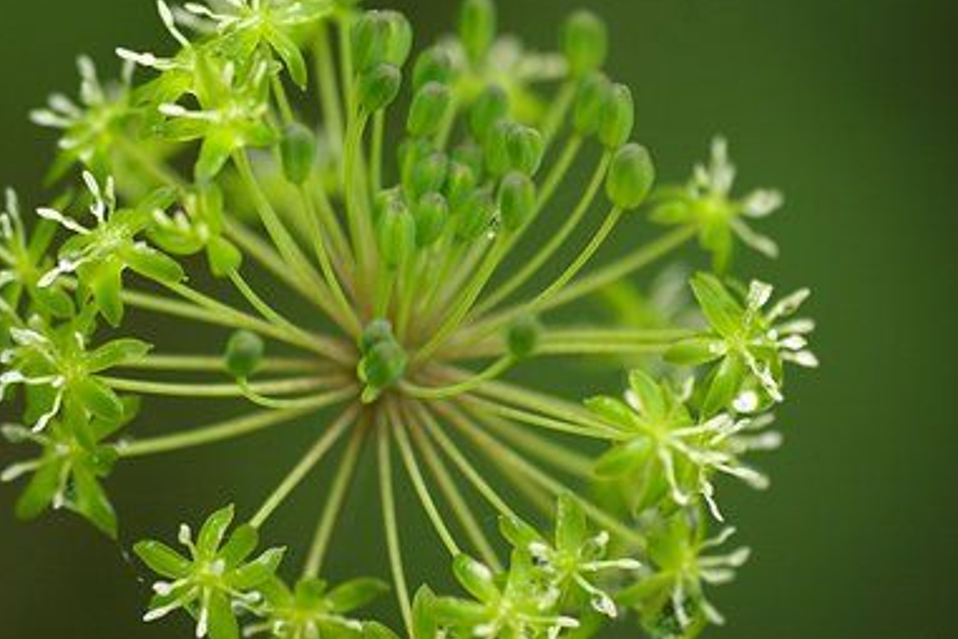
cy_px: 374
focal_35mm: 363
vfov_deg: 3.8
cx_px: 397
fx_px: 9659
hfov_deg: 5.7
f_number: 4.5
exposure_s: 1/350
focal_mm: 180
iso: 400
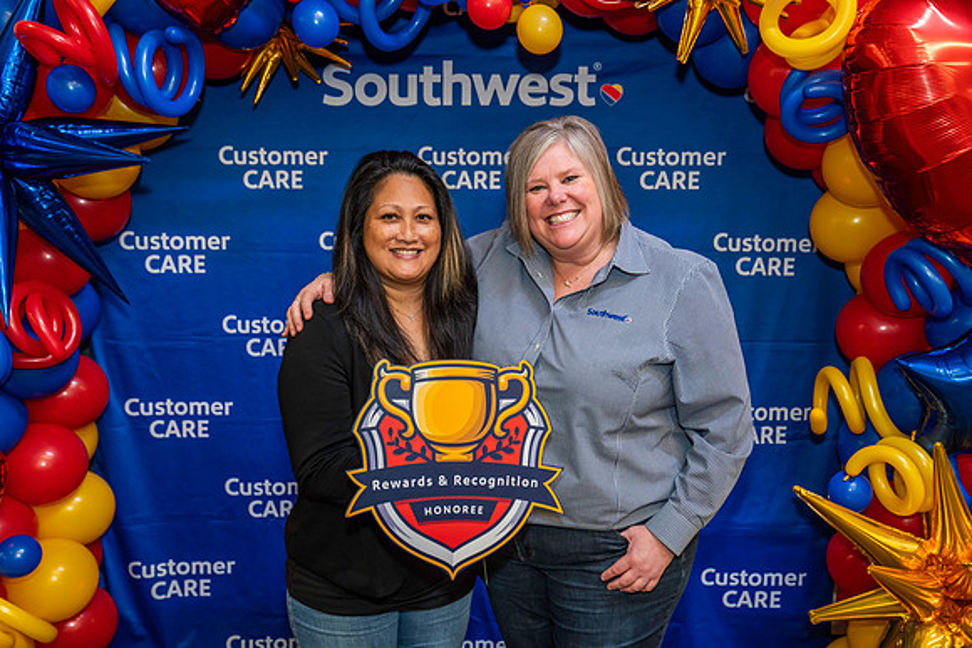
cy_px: 324
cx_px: 486
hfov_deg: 48.4
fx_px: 1080
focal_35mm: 40
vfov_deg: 33.4
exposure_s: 1/160
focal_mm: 40
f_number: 4
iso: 1250
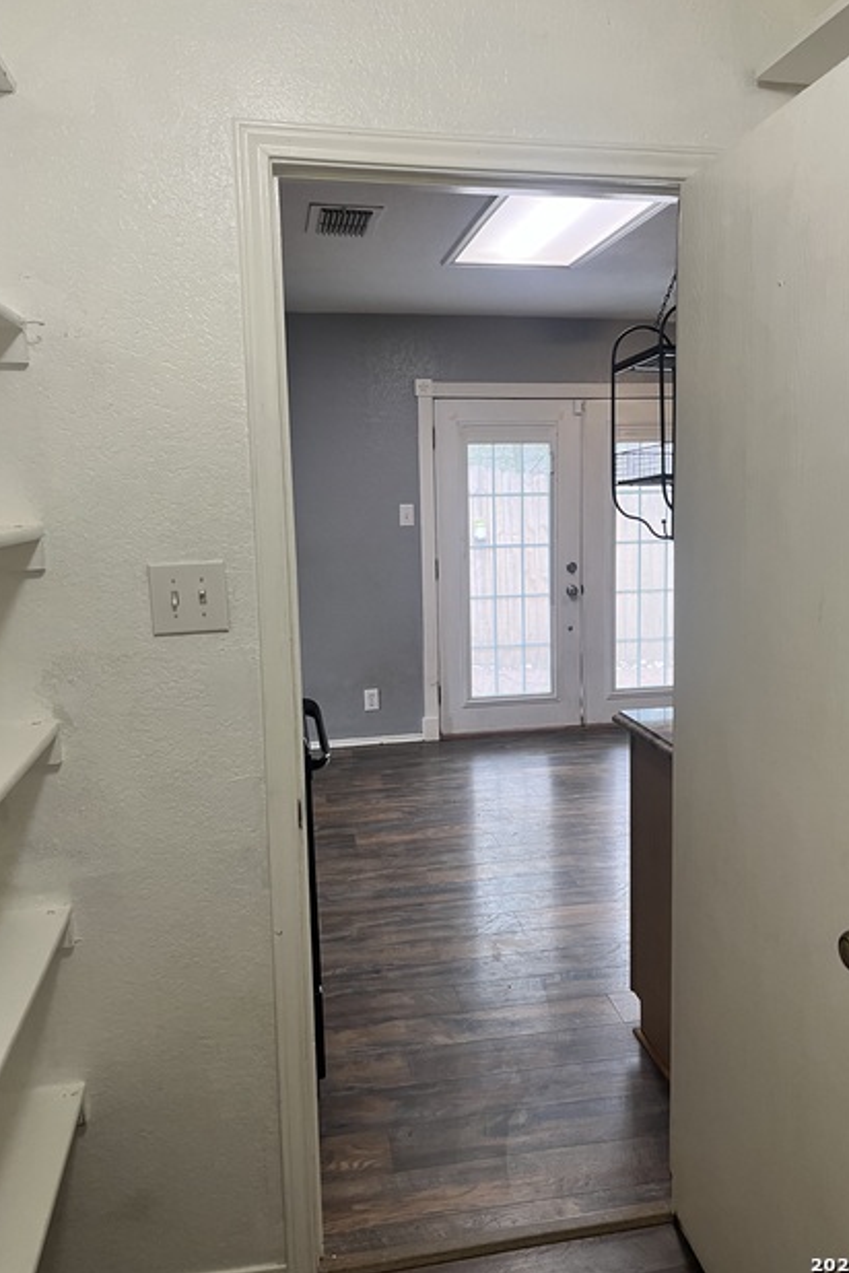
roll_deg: +0.1
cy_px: 618
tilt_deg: -7.8
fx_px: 990
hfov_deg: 46.3
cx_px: 480
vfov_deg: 65.5
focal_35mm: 28
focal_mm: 5.1
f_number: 1.6
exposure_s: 1/60
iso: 125
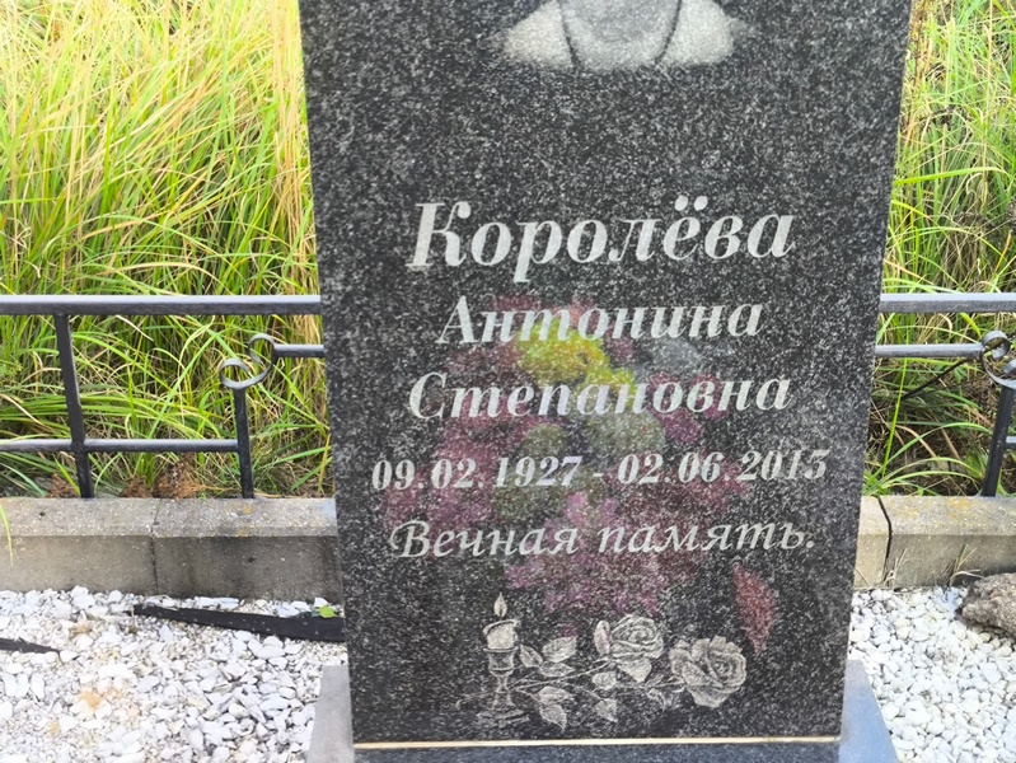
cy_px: 382
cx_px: 508
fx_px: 1468
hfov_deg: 38.2
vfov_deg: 29.1
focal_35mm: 50
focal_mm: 4.71
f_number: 1.7
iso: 50
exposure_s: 1/120
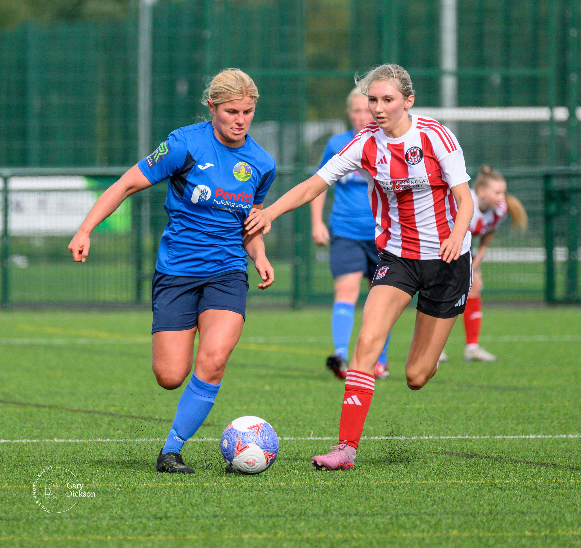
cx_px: 172
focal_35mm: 668
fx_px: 12331
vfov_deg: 2.5
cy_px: 192
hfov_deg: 2.7
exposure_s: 1/1600
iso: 560
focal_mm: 340
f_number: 5.3
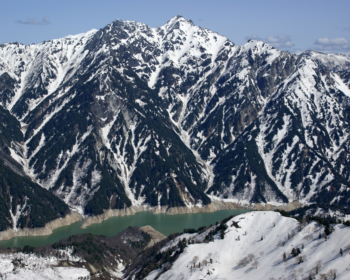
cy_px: 140
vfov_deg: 29.1
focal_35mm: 52
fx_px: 539
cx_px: 141
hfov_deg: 35.9
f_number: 9
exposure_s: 1/160
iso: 100
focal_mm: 30
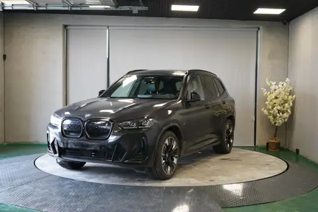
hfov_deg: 41.1
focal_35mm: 48
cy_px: 106
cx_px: 159
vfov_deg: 28.1
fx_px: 424
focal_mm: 48
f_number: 4.5
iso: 2000
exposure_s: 1/160
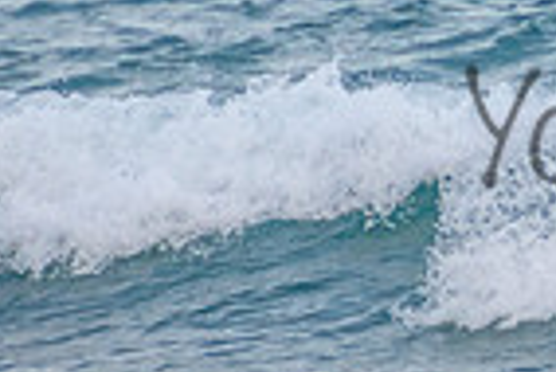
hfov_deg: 0.8
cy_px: 92
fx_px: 38913
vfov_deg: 0.5
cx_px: 869
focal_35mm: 2517
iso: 720
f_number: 5.6
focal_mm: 400
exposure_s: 1/1600
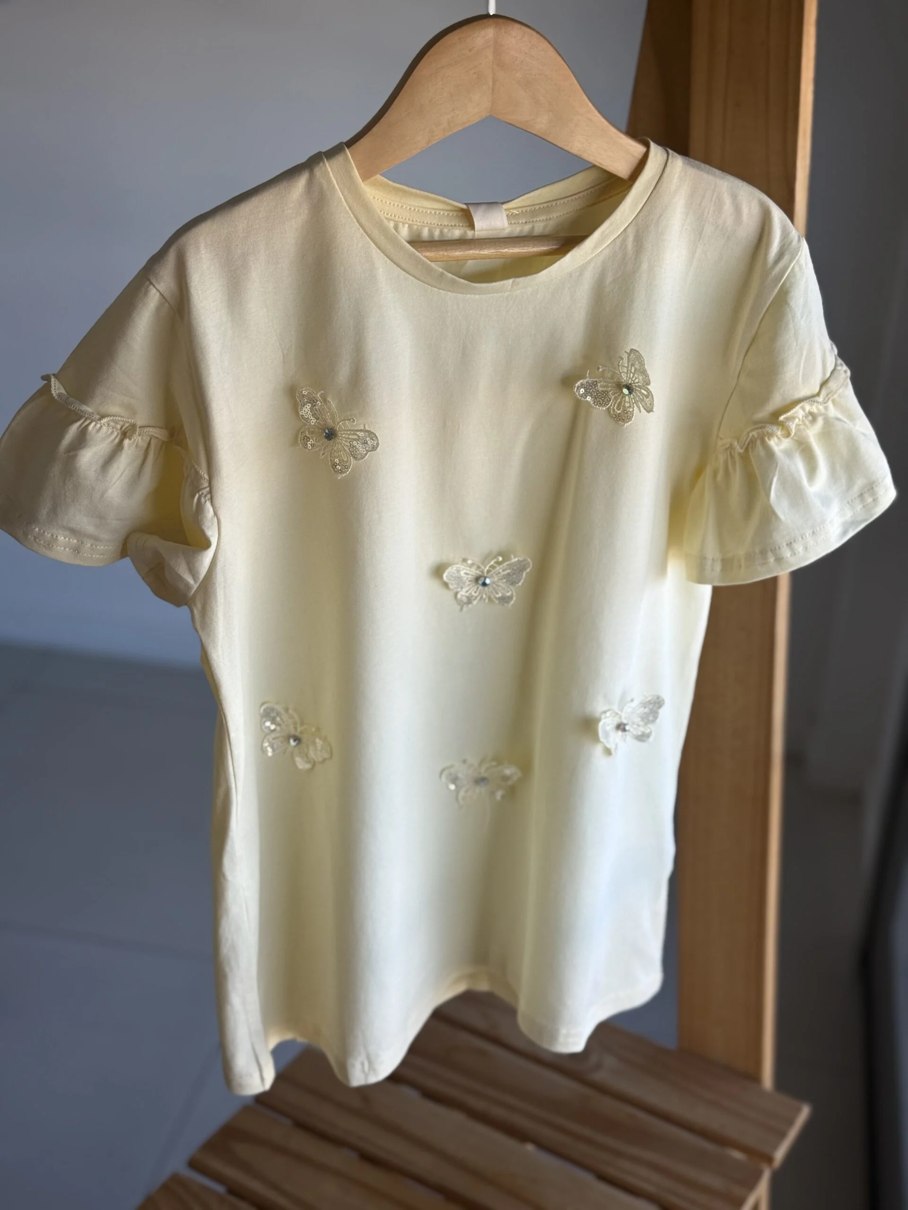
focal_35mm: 48
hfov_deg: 30.3
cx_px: 454
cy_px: 605
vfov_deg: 39.7
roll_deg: -3.2
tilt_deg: -26.3
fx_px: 1679
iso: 64
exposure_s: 1/405
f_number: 1.78
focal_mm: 6.76
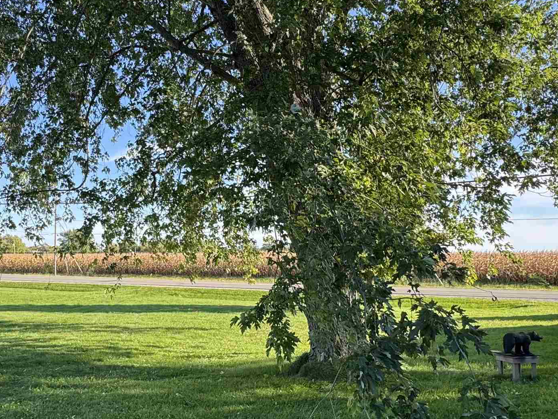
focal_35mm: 31
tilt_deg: -0.8
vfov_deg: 44.9
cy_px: 272
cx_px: 205
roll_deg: -2.1
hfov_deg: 57.5
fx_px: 500
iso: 40
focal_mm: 2.22
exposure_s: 1/412
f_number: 2.2
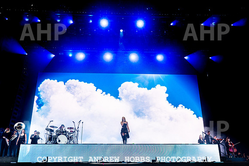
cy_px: 83
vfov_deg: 40.0
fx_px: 228
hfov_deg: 57.2
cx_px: 124
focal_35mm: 33
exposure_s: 1/800
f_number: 5
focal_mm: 32
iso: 400
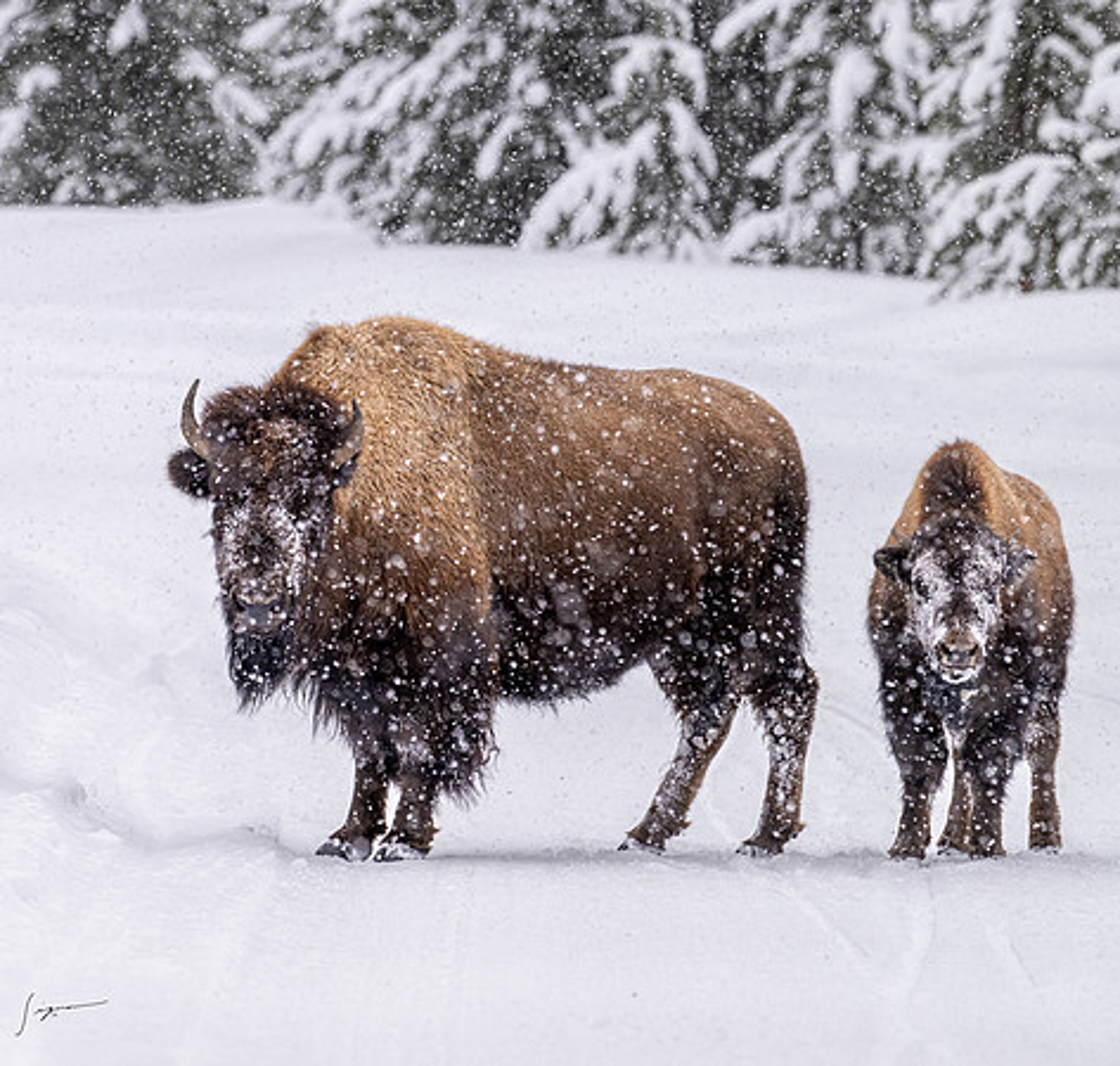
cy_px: 446
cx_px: 144
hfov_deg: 2.9
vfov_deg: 2.8
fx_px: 22118
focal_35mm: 619
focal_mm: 400
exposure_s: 1/400
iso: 800
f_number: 9
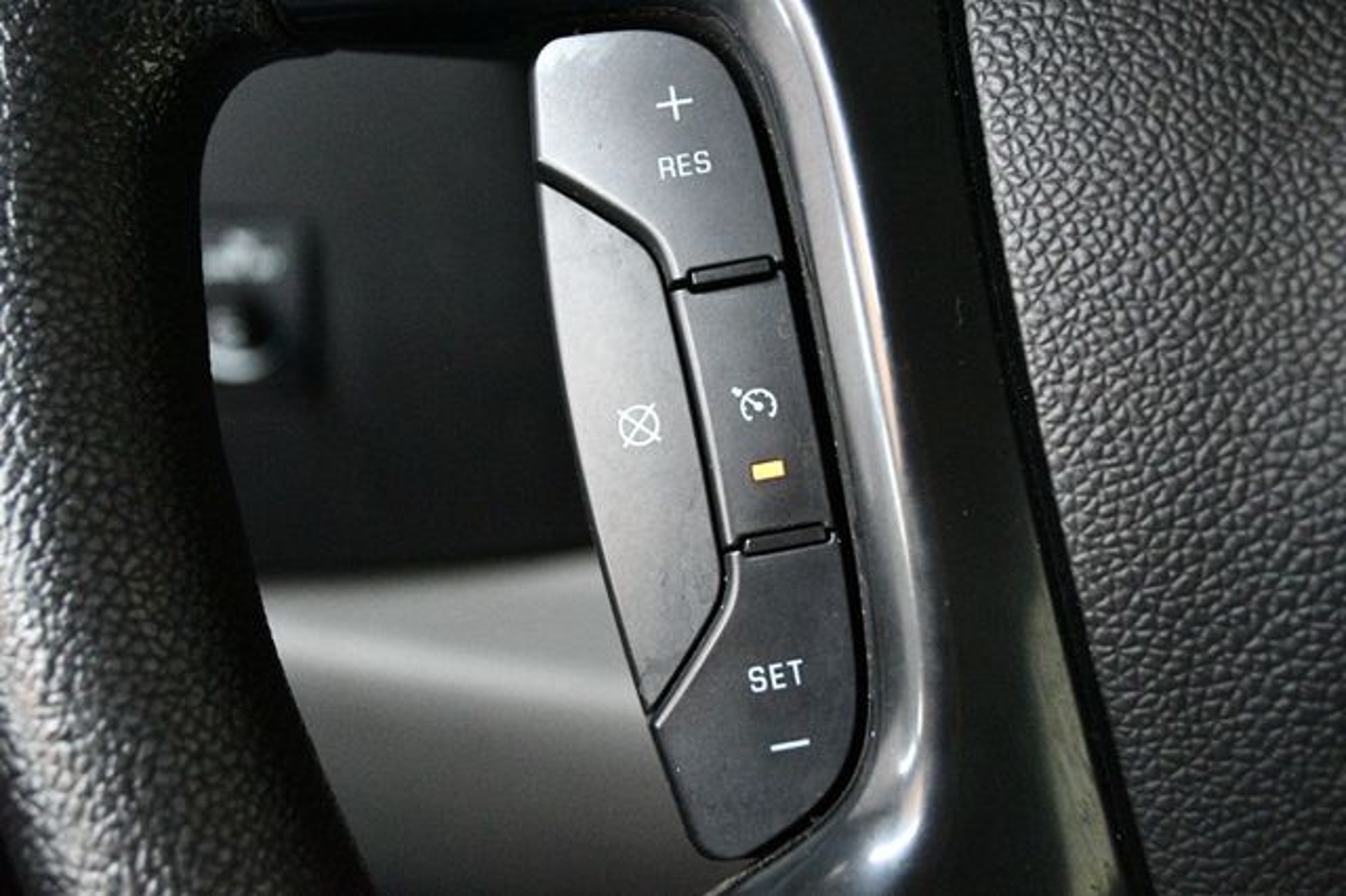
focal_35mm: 48
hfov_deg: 41.1
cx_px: 673
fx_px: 1794
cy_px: 448
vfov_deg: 28.0
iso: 9000
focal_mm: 32
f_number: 4.8
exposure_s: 1/60
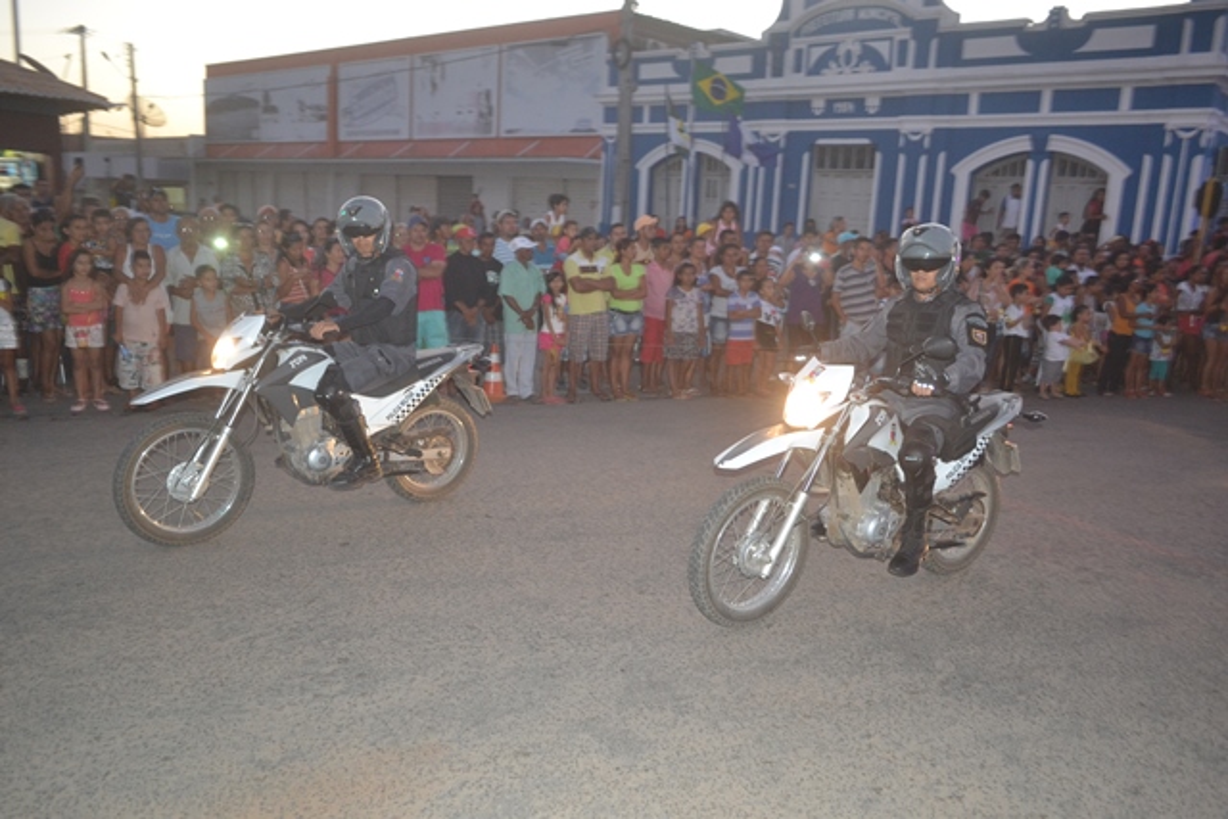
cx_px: 614
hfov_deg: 67.4
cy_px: 410
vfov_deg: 48.0
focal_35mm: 27
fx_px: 921
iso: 1000
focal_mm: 18
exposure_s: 1/60
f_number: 3.5
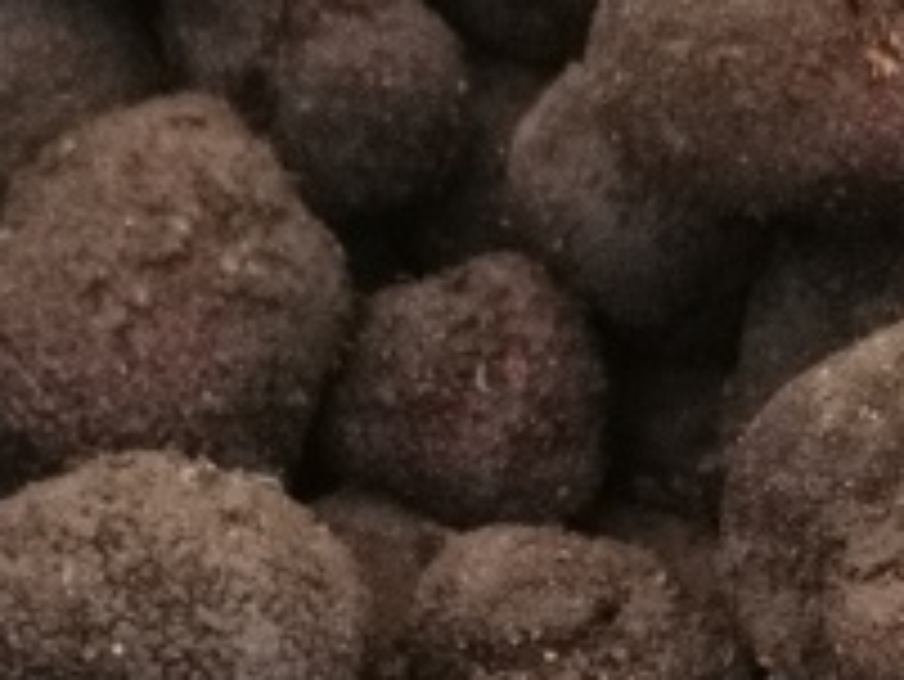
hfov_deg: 12.3
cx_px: 904
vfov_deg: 9.0
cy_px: 1180
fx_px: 4155
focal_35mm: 159
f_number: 1.8
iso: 250
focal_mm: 4.75
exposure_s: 1/120
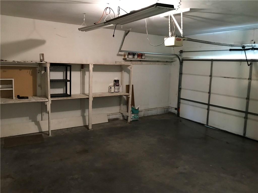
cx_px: 129
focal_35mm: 28
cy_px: 96
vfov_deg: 49.7
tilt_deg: -7.7
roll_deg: -1.9
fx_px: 209
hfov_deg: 63.4
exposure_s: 1/7
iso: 80
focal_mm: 3.99
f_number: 1.8
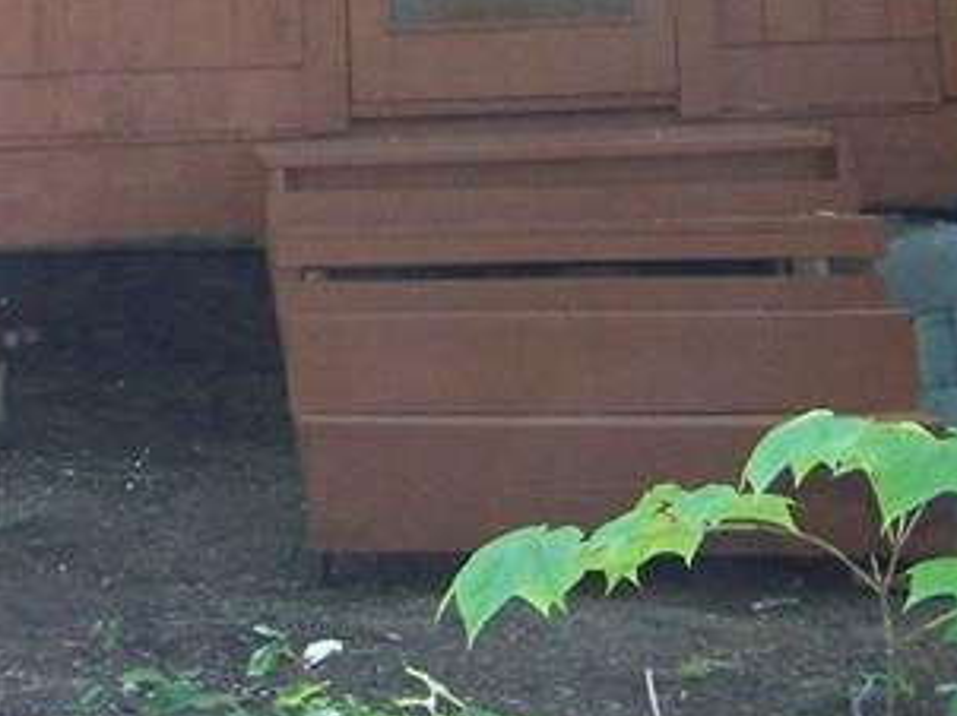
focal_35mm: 129
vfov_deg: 10.9
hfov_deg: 14.8
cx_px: -181
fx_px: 3564
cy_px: -466
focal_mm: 6.3
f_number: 2.8
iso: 160
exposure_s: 1/200
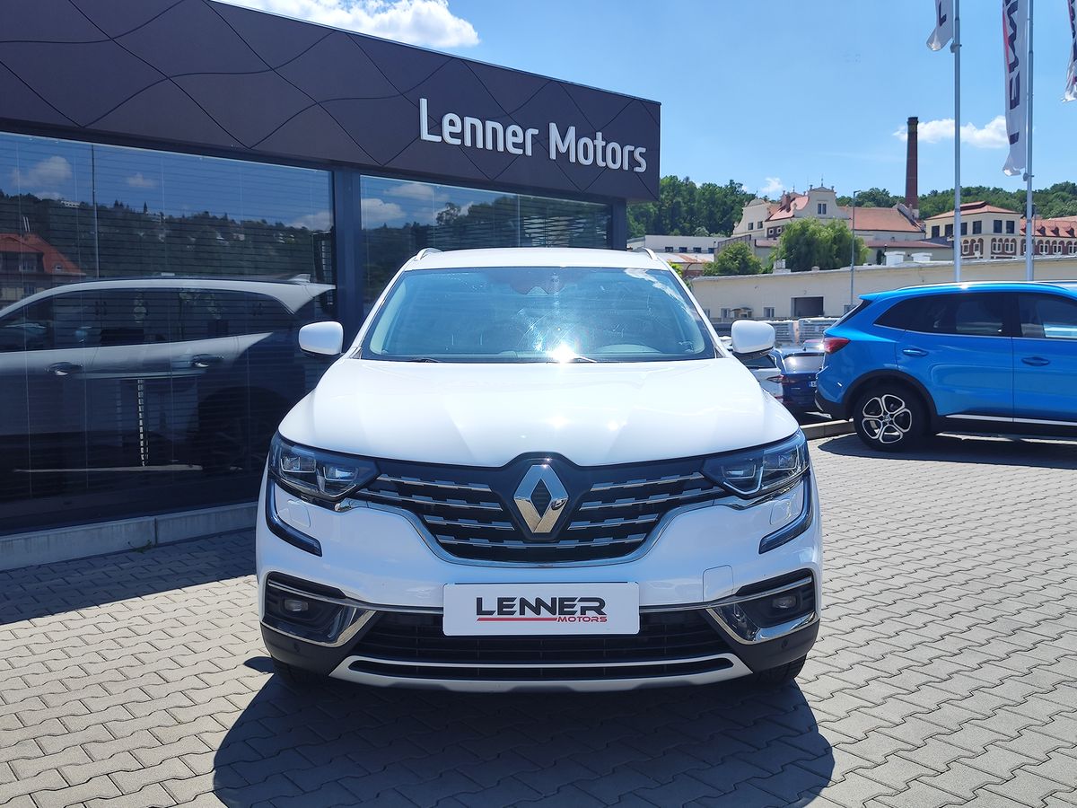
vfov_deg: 58.9
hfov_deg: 73.9
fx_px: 716
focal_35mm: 23
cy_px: 404
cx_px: 538
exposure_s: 1/1139
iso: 50
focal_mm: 7.01
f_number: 1.69
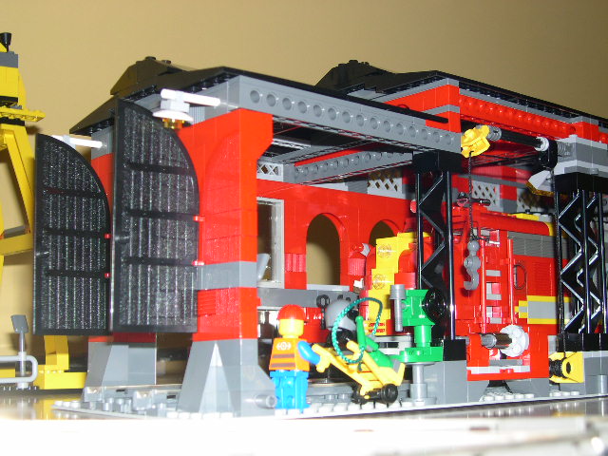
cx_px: 304
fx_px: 913
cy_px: 228
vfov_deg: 28.0
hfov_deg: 36.8
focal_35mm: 52
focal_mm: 11.1
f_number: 3.2
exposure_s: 1/60
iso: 100
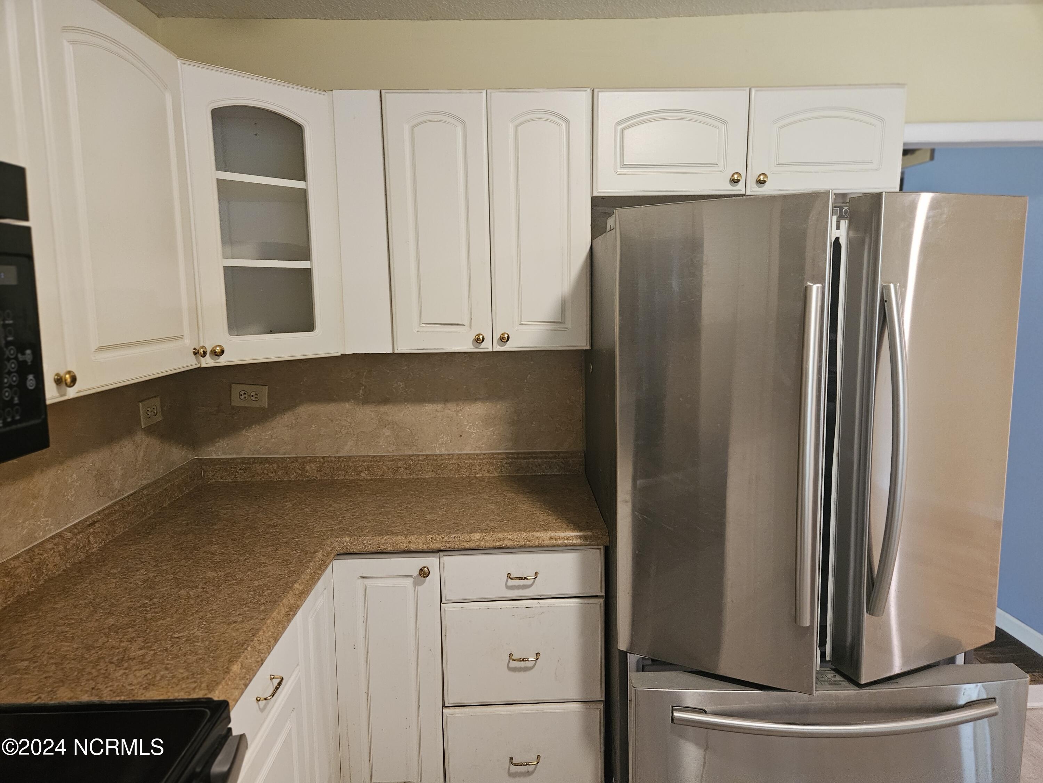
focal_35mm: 23
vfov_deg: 58.9
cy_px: 392
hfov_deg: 73.9
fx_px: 693
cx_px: 522
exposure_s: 1/60
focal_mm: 5.4
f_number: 1.8
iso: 640
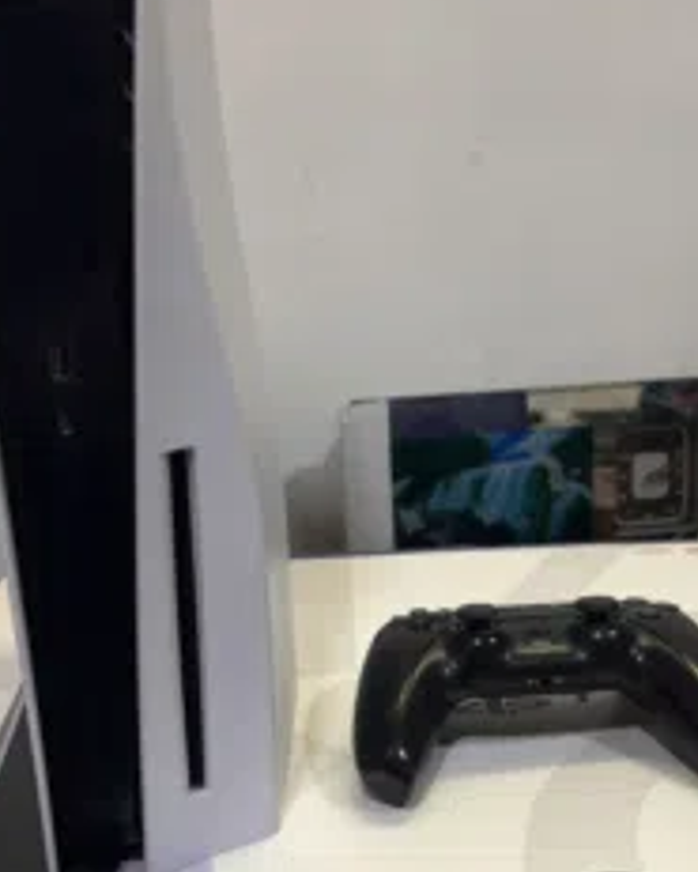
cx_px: 392
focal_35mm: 44
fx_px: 1135
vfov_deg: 42.0
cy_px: 423
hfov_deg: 34.1
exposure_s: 1/101
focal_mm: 5.7
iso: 50
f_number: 1.5
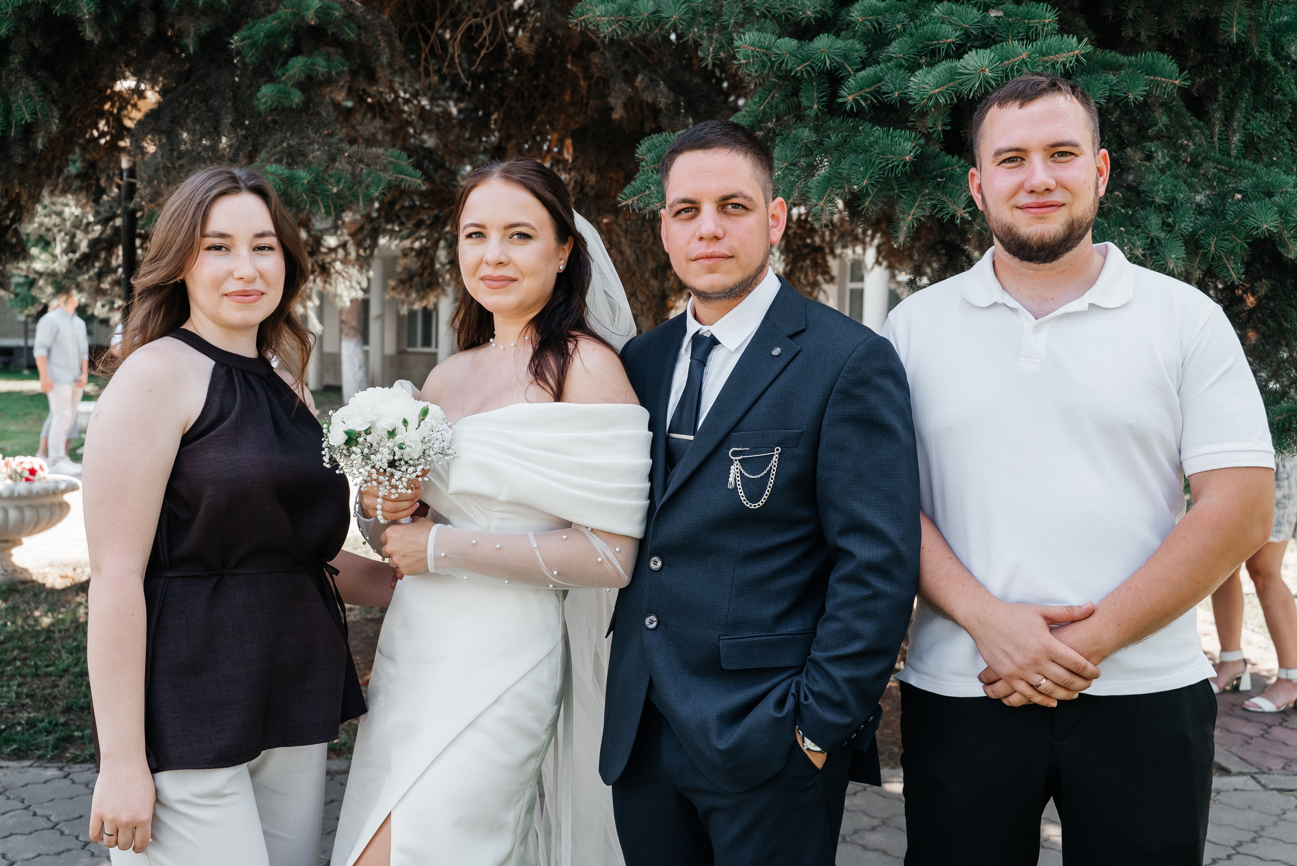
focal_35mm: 37
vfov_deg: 36.4
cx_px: 627
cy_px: 432
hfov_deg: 52.4
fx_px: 1318
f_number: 5.6
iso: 640
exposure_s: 1/500
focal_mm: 34.5
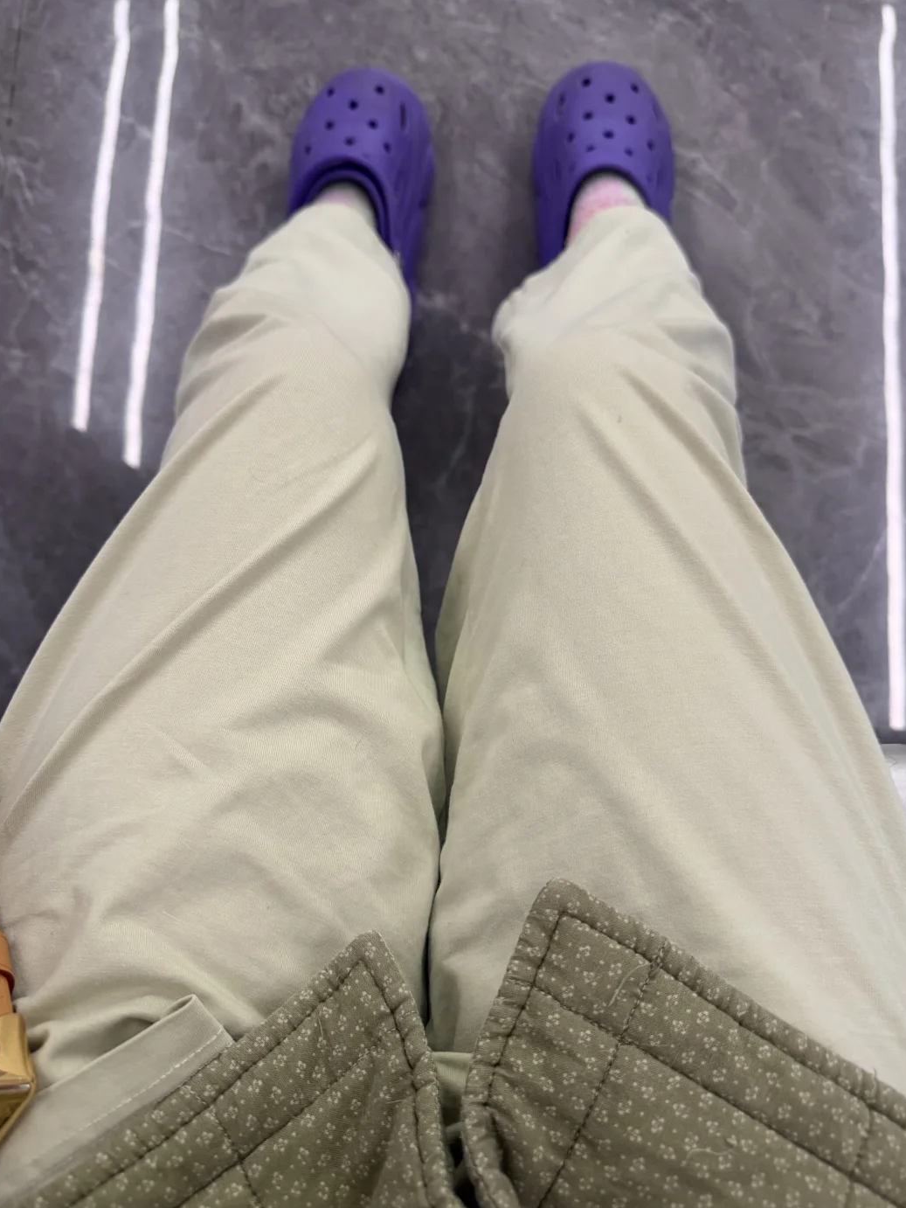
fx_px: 872
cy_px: 600
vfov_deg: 69.4
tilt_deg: -83.4
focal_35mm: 25
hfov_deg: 54.9
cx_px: 466
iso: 320
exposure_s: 1/50
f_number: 1.78
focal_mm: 6.76
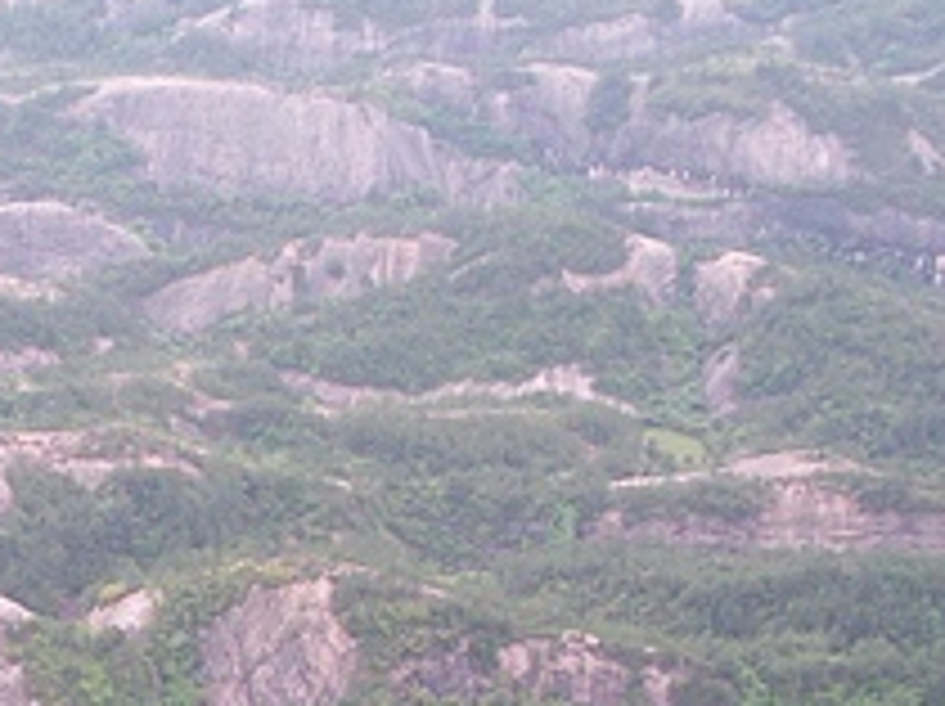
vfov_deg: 11.8
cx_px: -14
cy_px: 798
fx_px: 3354
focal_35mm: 123
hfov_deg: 15.7
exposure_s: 1/60
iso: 108
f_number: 3.5
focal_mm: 6.3
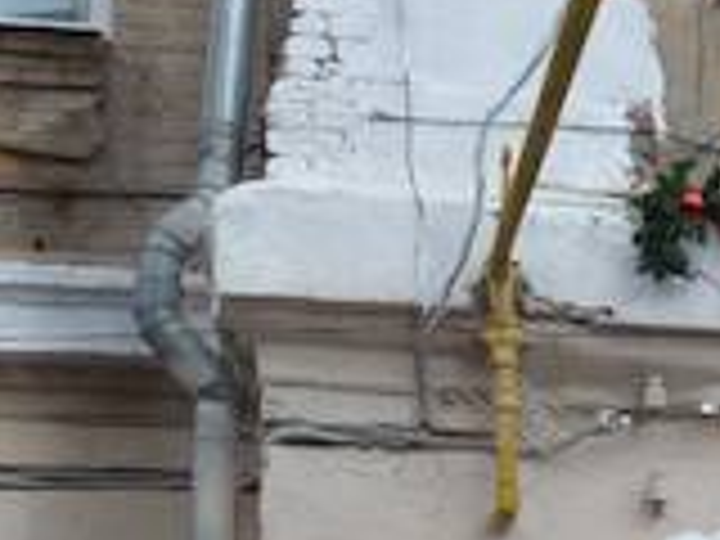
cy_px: 801
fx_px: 1997
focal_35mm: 96
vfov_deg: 14.4
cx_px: 918
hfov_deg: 19.0
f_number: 3.3
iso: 100
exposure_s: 1/100
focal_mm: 4.3
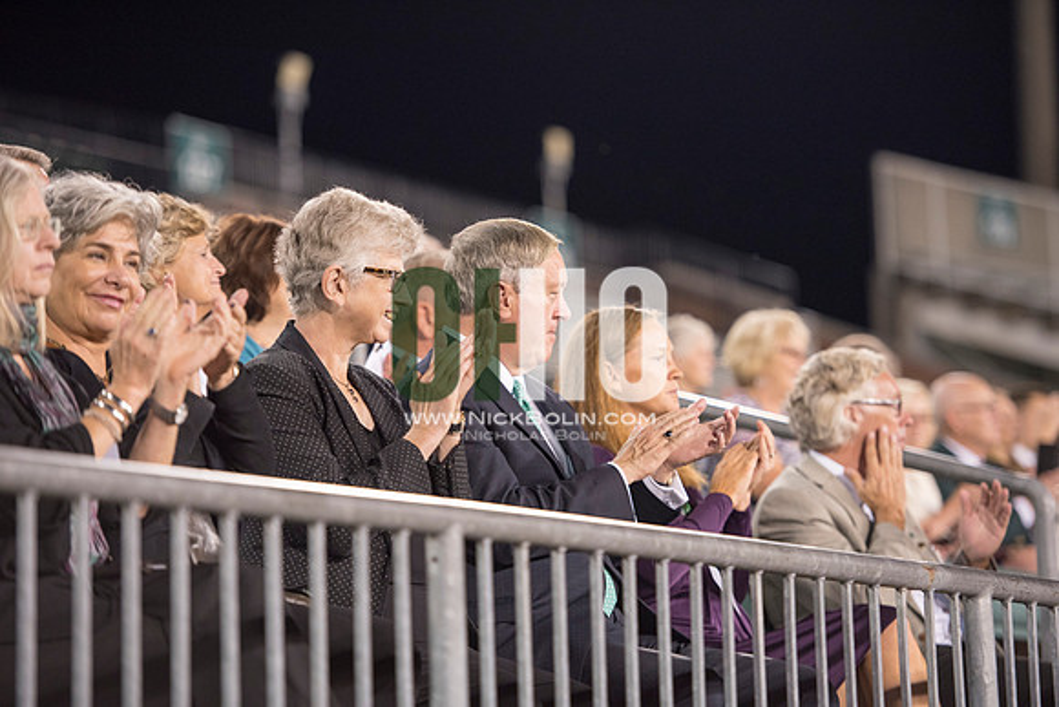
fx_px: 4266
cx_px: 530
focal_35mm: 145
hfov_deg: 14.2
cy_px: 354
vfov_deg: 9.5
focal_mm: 145
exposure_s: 1/320
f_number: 2.8
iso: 1000
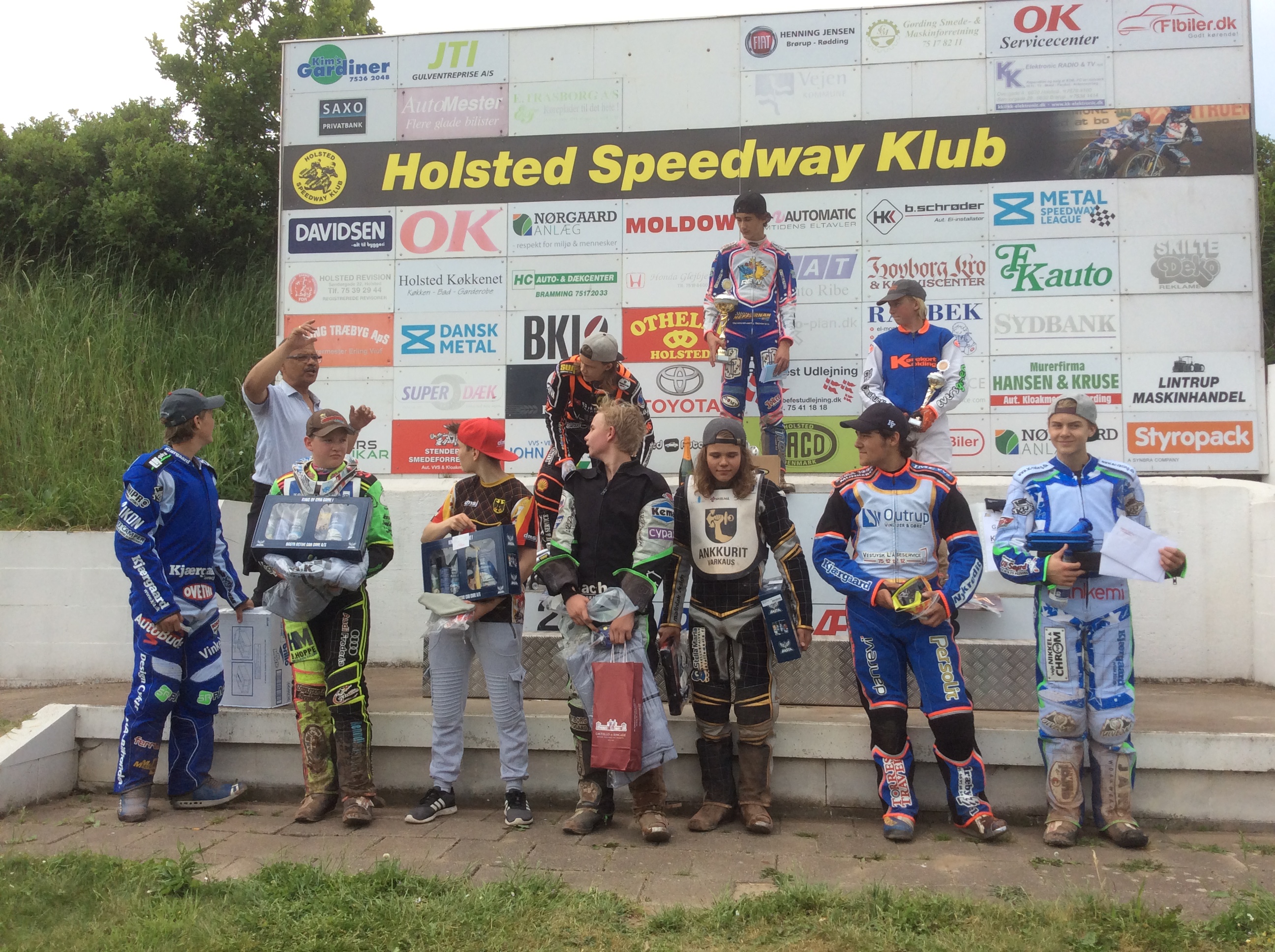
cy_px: 476
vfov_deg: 44.1
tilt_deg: +0.0
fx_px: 1177
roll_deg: -1.2
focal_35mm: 32
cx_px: 638
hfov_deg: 56.9
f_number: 2.4
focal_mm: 3.3
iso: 32
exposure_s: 1/1192
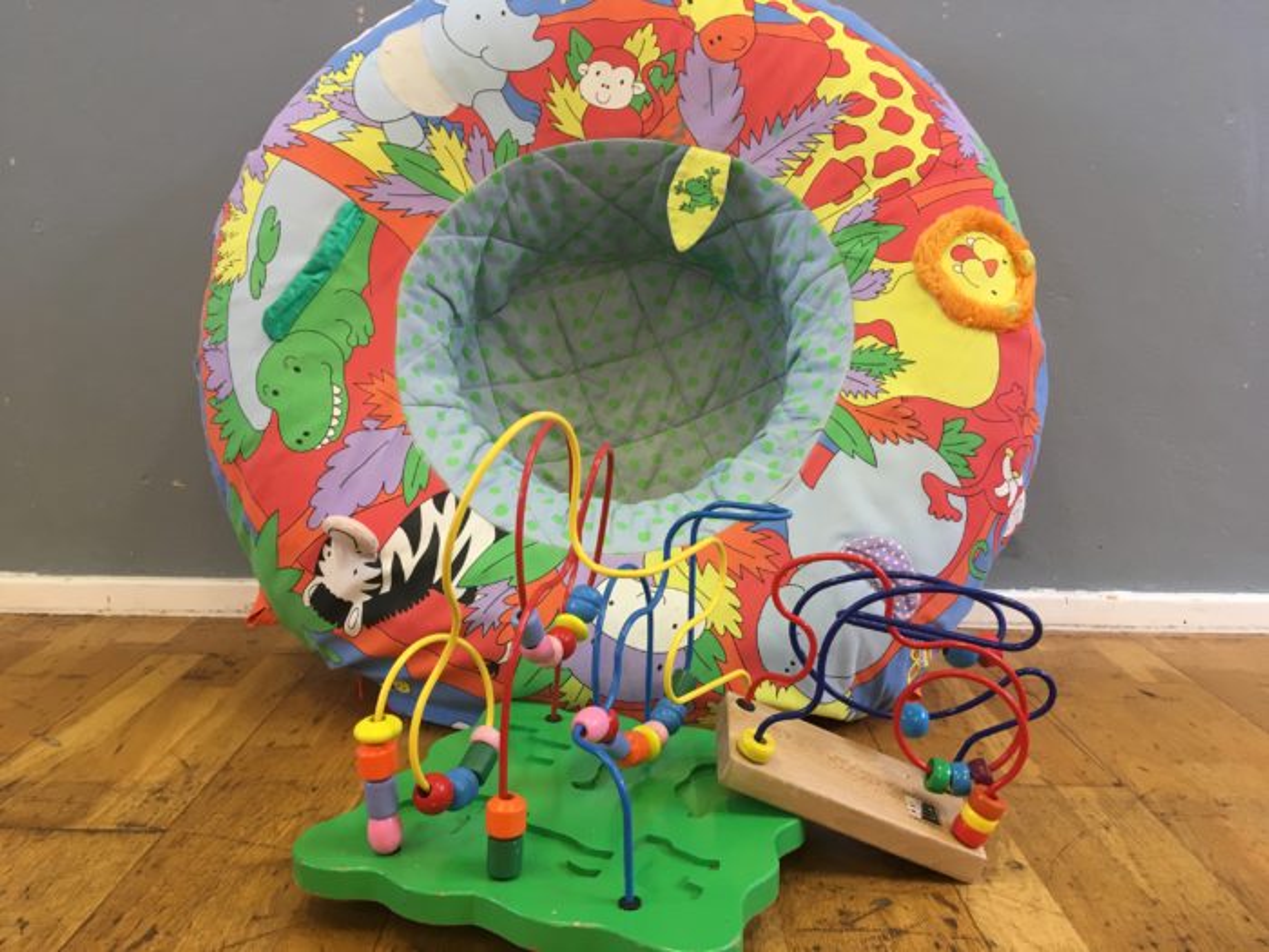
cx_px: 634
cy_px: 476
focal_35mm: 29
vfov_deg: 48.2
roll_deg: +1.0
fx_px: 1063
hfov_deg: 61.7
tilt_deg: -7.8
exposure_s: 1/33
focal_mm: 4.15
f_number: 2.2
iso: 100
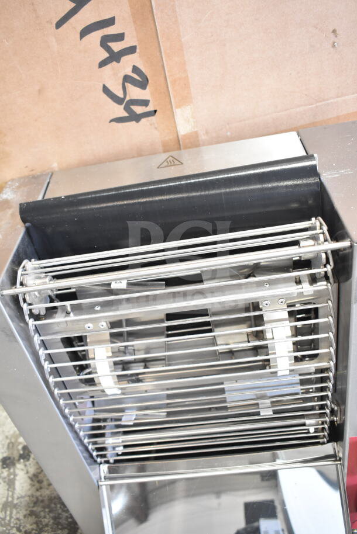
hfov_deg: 40.0
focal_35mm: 33
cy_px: 267
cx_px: 178
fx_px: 490
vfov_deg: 57.2
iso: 1600
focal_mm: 22
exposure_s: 1/100
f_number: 5
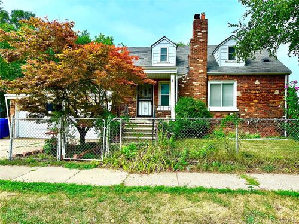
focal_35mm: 24
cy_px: 112
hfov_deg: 71.6
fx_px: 207
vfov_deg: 56.8
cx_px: 150
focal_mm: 6.86
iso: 80
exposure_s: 1/2353
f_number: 1.78
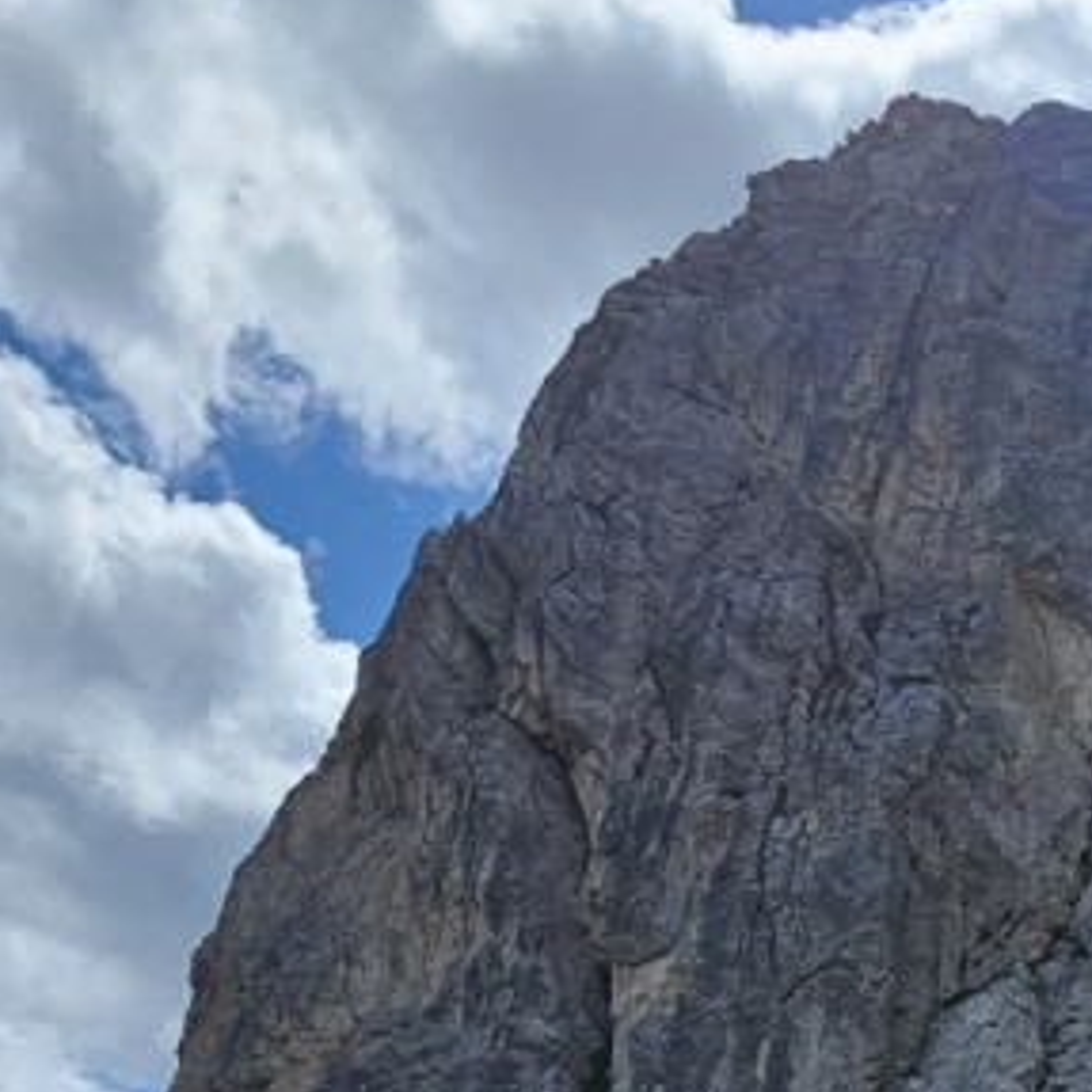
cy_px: 1084
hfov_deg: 29.8
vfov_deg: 32.6
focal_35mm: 48
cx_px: 1343
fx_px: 1713
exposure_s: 1/4769
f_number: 2.2
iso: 50
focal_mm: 2.2
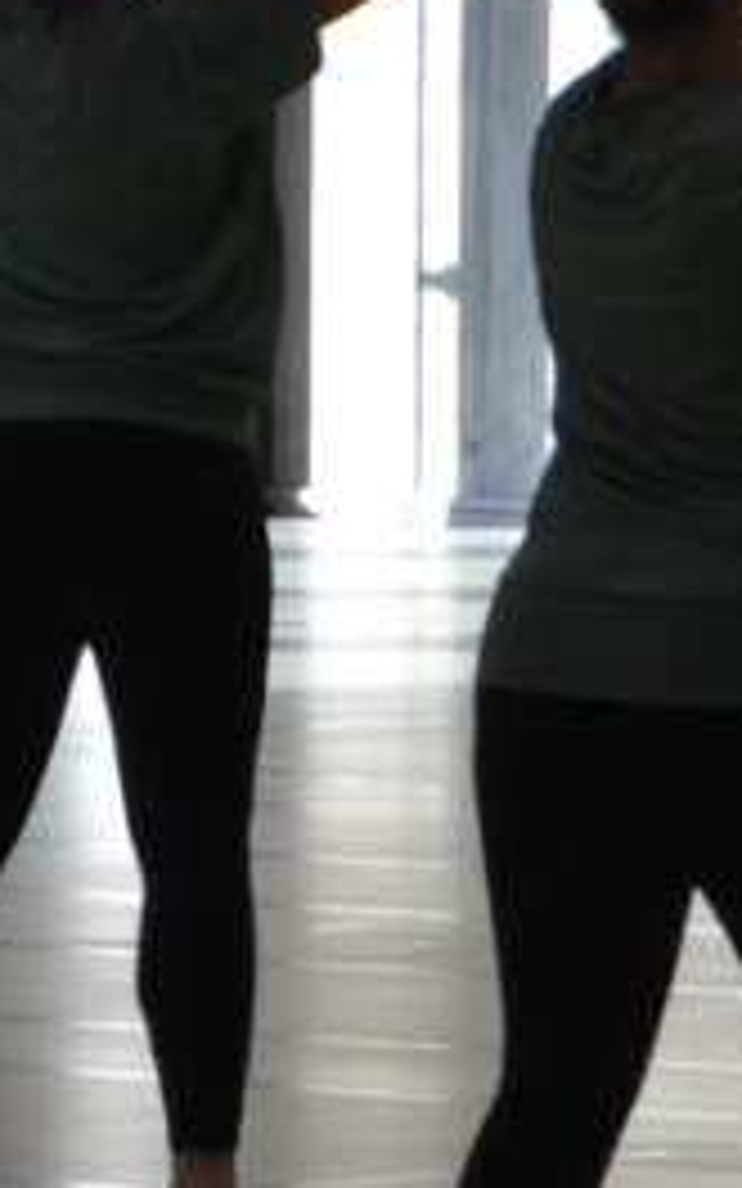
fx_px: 14560
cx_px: -1241
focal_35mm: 450
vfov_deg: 4.7
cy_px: 416
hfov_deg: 2.9
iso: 220
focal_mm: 38
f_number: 5.6
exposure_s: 1/125
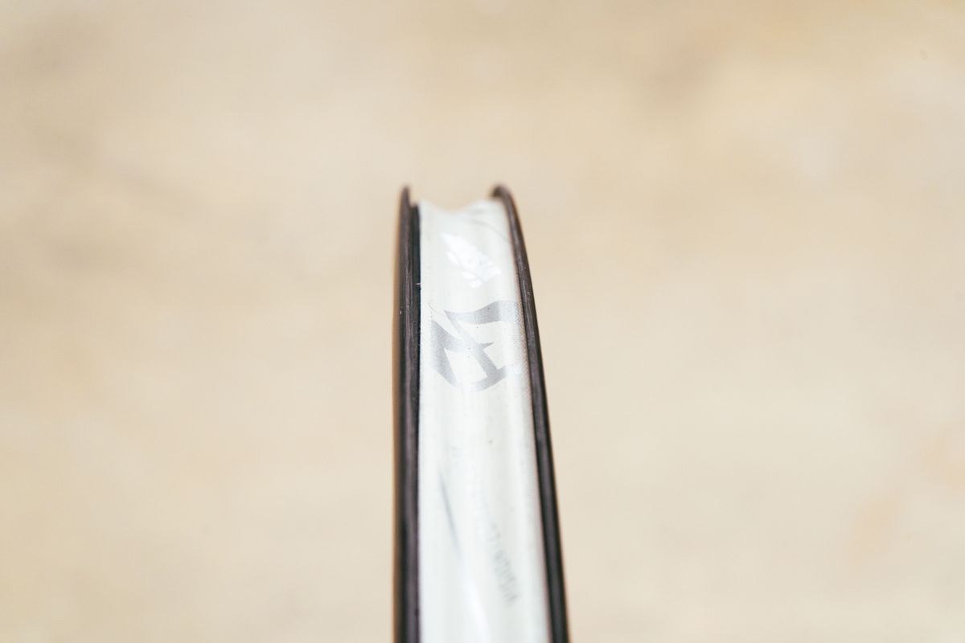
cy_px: 322
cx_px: 482
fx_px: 1876
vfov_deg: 19.5
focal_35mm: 70
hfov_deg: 28.8
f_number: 7.1
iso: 800
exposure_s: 1/125
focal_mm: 70
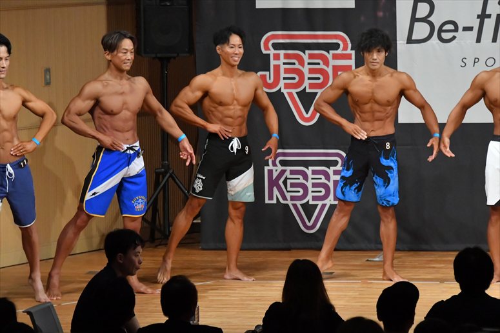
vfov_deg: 5.4
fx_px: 3540
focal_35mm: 255
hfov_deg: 8.1
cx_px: 250
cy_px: 166
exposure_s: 1/400
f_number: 5.6
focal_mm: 170
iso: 8000
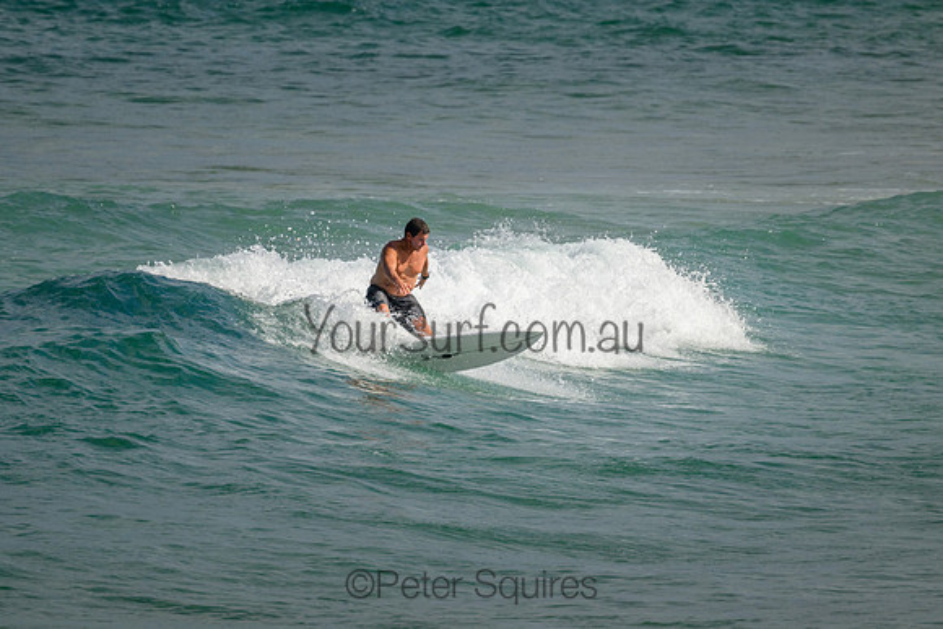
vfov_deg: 1.6
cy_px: 314
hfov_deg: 2.5
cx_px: 449
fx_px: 21982
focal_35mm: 839
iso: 720
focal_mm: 800
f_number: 11
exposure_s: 1/2000
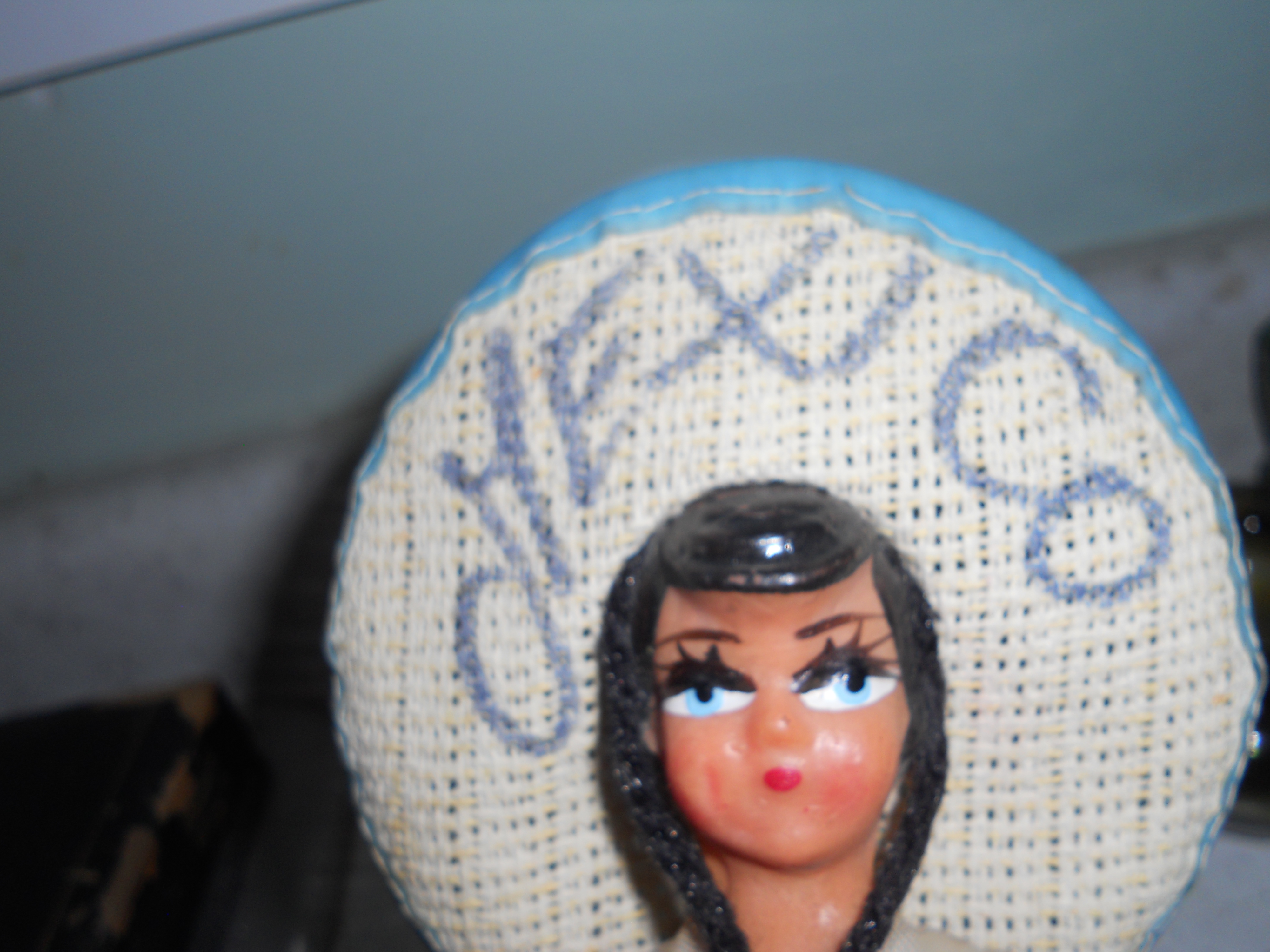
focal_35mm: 32
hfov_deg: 56.8
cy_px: 476
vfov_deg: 44.2
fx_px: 1174
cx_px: 635
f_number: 8.8
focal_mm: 5.8
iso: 80
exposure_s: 1/25
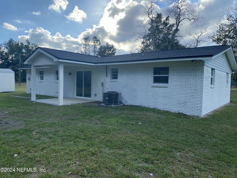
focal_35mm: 26
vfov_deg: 53.1
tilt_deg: -2.0
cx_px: 118
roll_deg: -2.6
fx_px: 178
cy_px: 89
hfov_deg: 67.3
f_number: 1.8
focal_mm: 4.25
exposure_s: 1/1754
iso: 32
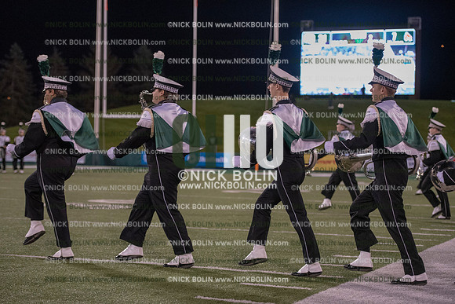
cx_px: 228
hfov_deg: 23.9
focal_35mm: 85
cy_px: 152
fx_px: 1075
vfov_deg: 16.1
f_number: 3.2
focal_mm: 85
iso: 5000
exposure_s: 1/1250
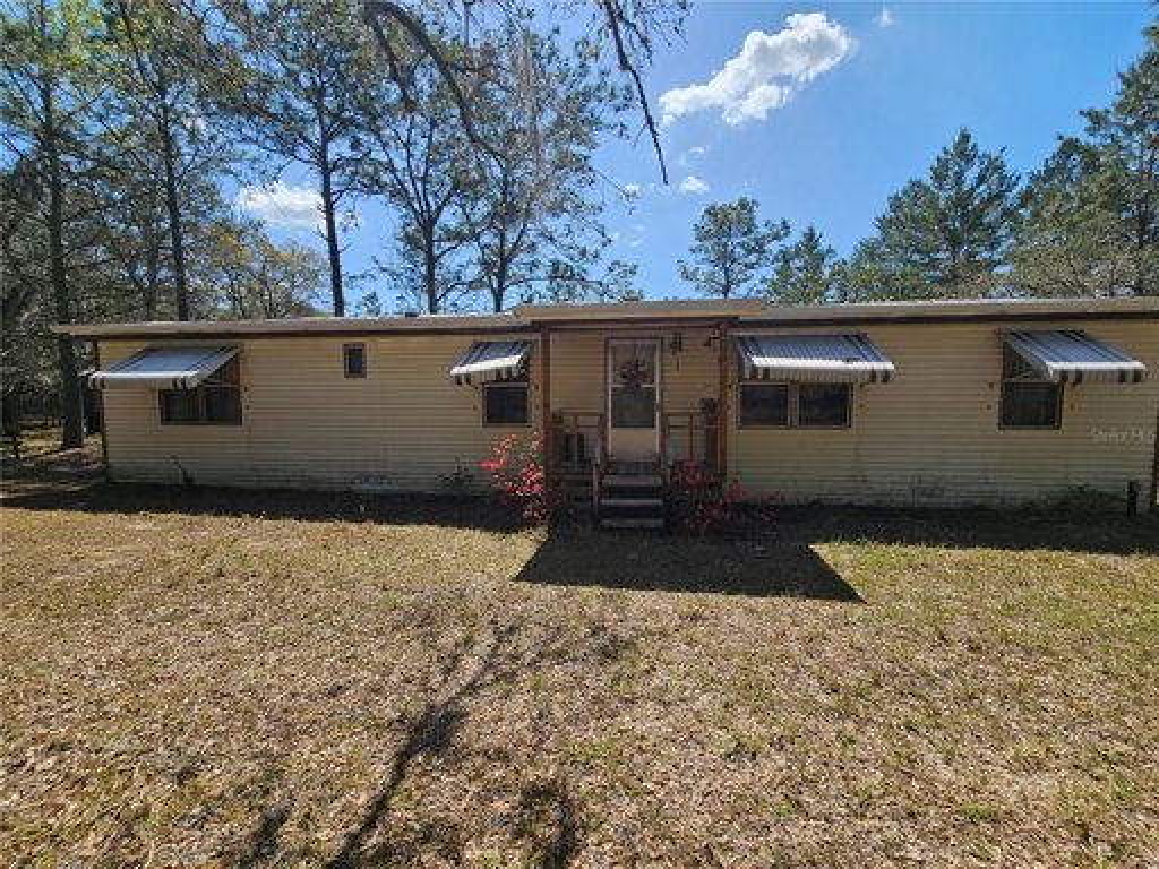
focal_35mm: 13
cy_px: 434
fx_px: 435
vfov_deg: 89.9
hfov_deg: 106.2
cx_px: 580
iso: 50
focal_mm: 2.2
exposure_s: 1/2094
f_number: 2.2
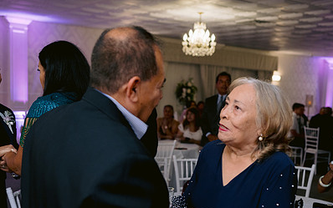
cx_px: 182
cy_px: 154
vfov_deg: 24.6
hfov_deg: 38.8
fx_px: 472
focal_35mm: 52
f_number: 2.8
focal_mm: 35
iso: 800
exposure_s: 1/100
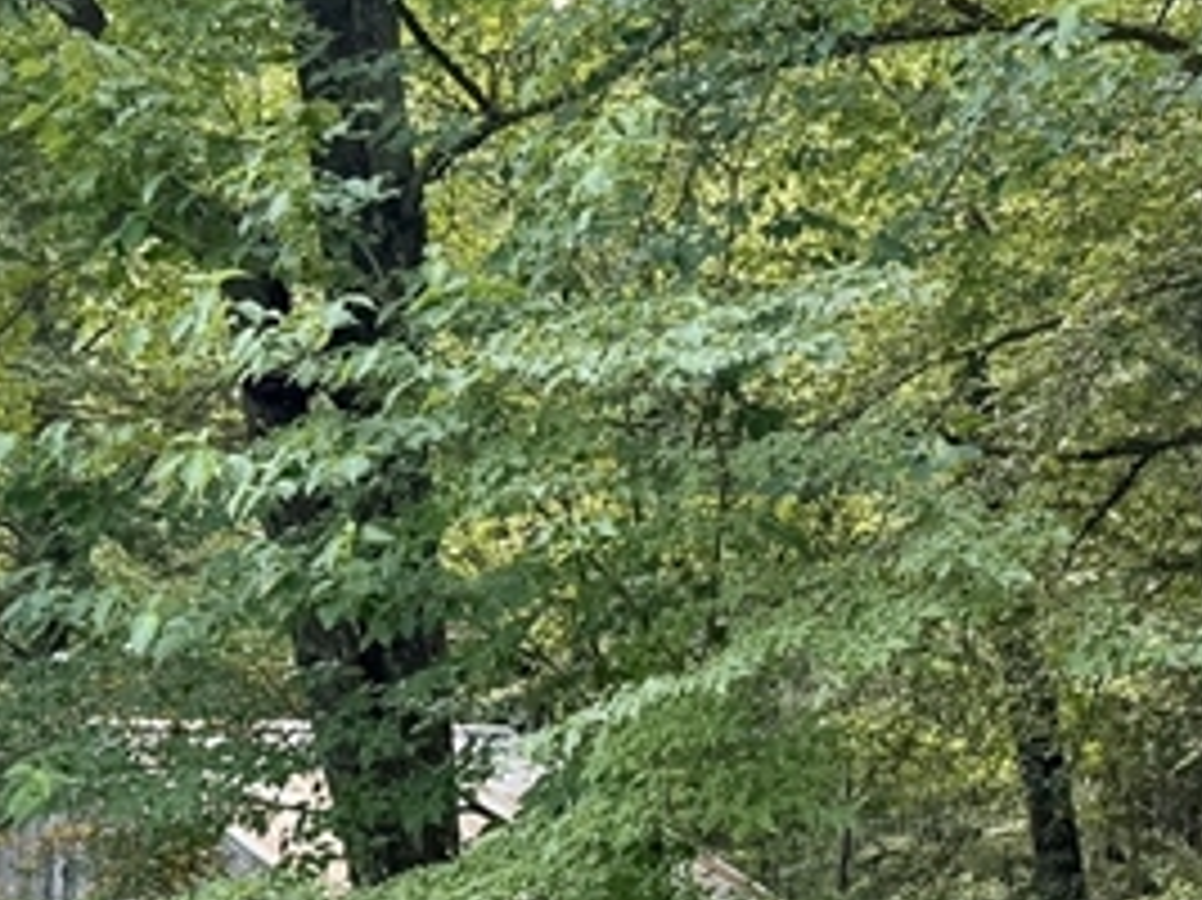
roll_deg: -0.1
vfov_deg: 15.8
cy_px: 891
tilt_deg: -3.5
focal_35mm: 92
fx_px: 3193
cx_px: 923
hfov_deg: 21.1
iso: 64
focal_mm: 6.76
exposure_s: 1/121
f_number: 1.78
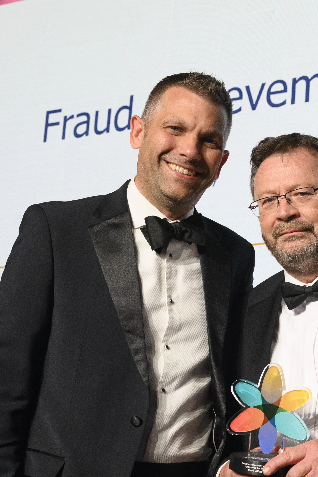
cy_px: 281
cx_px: 315
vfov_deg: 23.1
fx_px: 1166
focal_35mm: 88
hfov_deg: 15.3
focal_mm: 46
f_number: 8
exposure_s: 1/250
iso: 3200
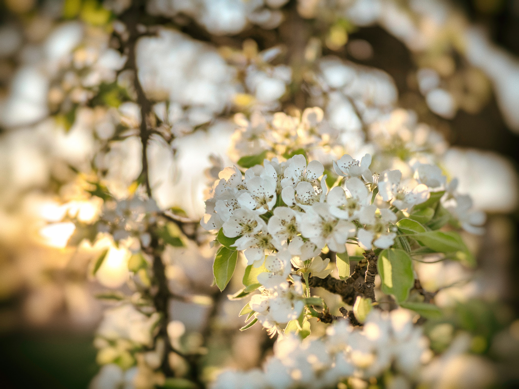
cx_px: 260
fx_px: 750
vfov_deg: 29.1
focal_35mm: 50
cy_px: 194
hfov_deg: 38.2
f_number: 1.2
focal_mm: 25
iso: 64
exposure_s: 1/2500
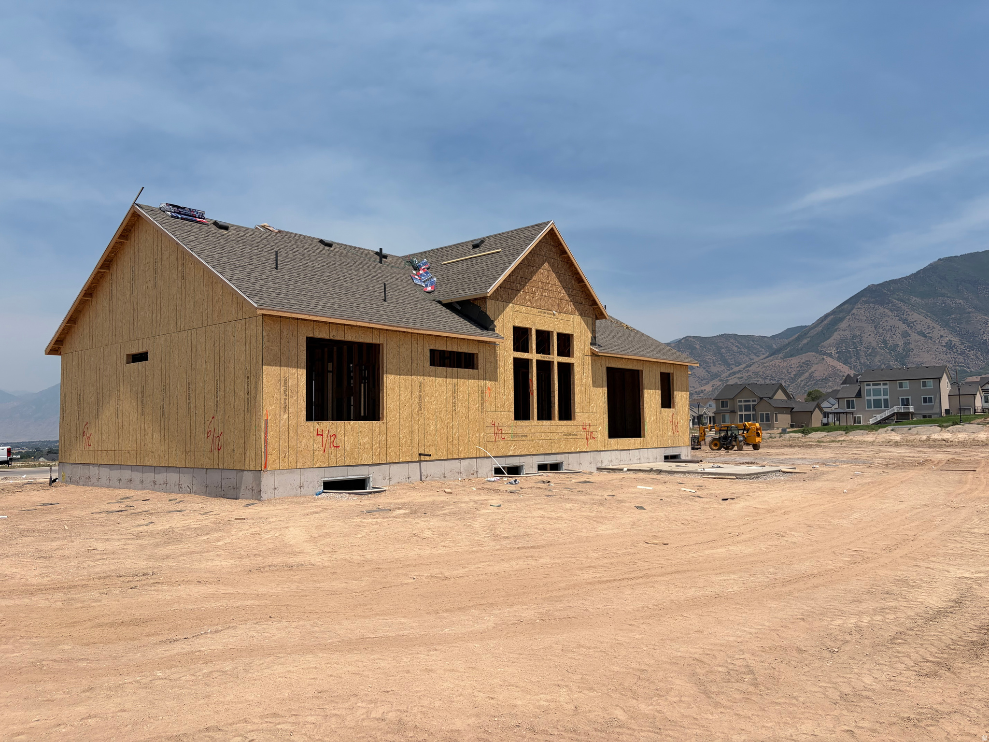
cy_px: 371
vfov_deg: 53.1
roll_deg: +1.1
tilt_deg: +4.5
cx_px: 494
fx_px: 743
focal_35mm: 26
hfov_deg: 67.3
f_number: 1.6
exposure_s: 1/6329
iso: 50
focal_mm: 5.96
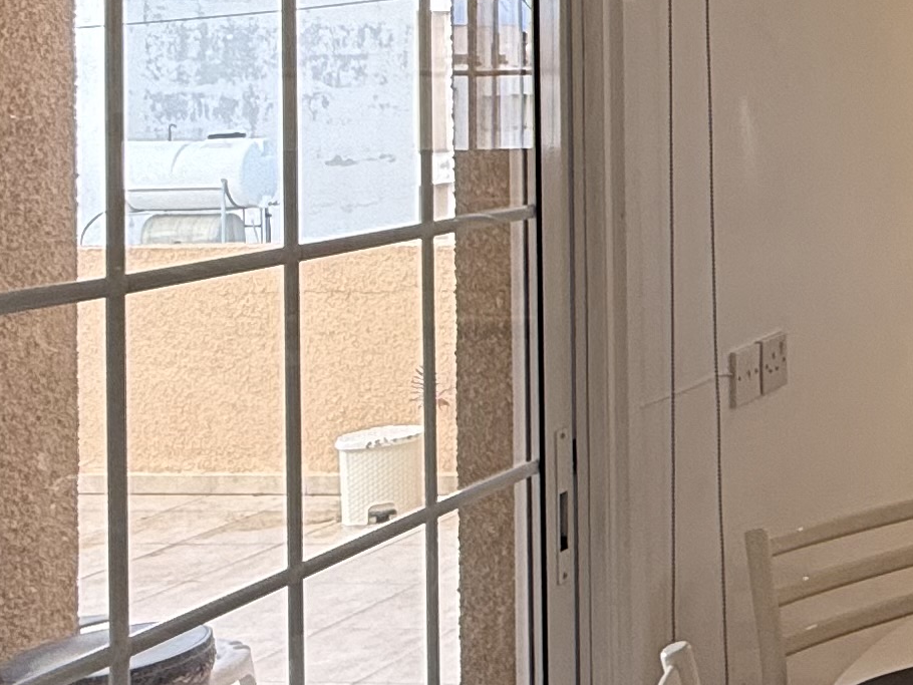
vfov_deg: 22.9
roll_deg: +1.3
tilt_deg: +2.0
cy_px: 27
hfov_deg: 24.9
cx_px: 1324
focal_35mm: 62
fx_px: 1636
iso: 80
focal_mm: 2.22
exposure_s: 1/99
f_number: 2.2
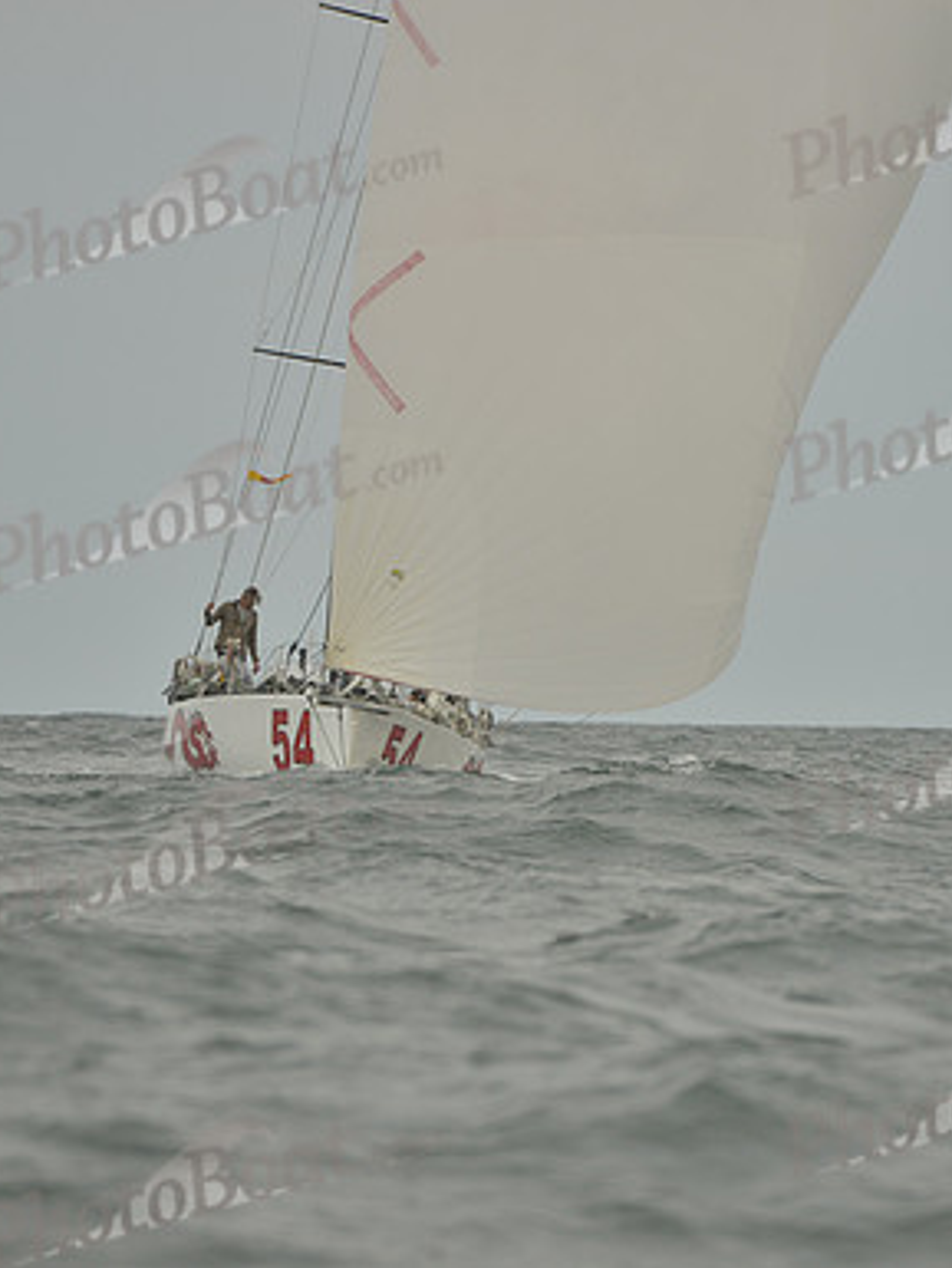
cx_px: 616
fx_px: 10628
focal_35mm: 290
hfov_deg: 5.1
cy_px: 634
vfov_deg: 6.8
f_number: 4
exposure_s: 1/1250
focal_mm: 200
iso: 400
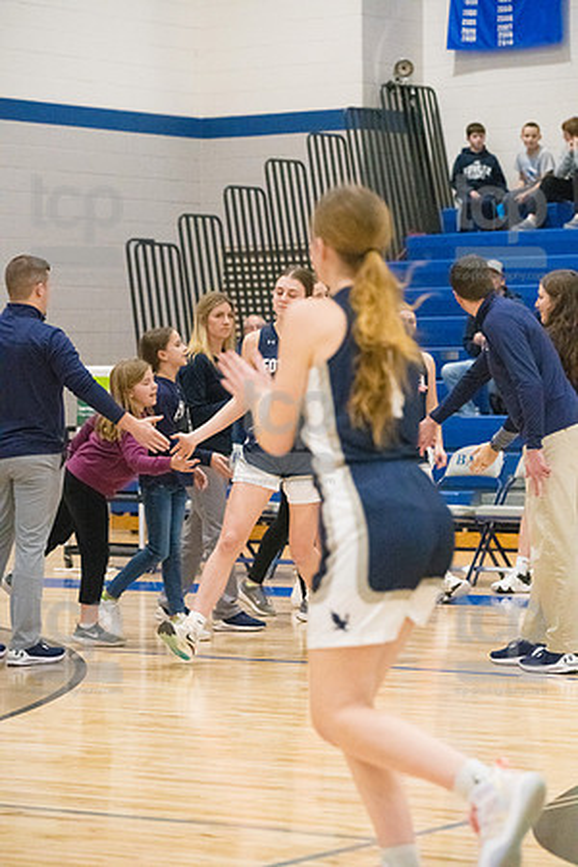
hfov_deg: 11.0
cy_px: 434
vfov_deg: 16.4
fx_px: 3010
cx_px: 289
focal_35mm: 125
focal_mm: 125
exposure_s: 1/1600
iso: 10000
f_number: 4.5
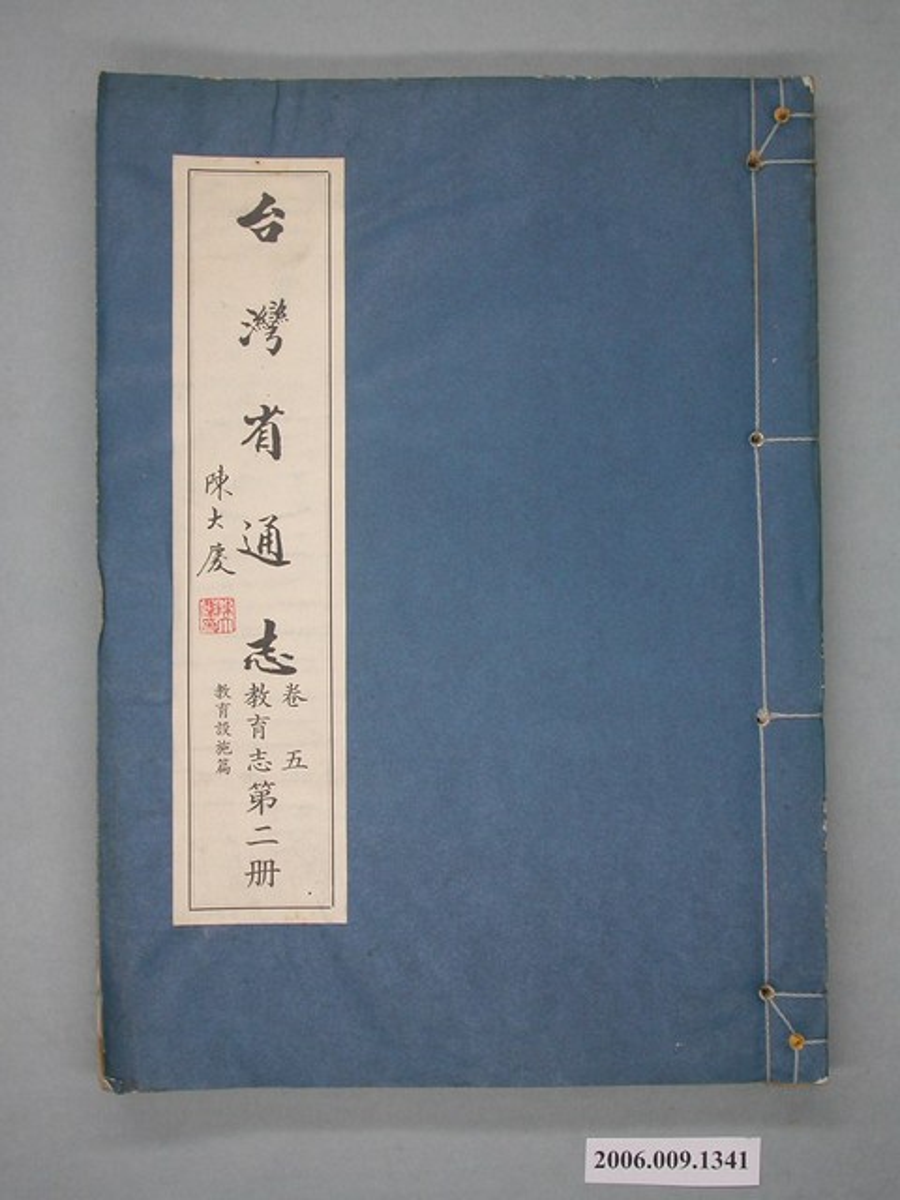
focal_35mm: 53
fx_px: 1837
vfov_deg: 36.2
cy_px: 600
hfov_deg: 27.5
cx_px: 450
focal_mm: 11.1
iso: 100
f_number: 2.9
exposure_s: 1/69.1
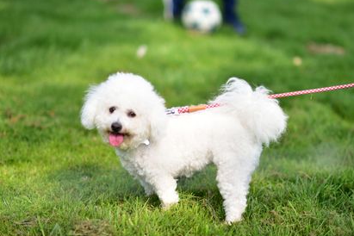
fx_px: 1042
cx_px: 192
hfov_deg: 19.3
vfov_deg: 12.9
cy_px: 124
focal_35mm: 106
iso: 64
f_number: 1.6
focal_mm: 85
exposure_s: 1/1600
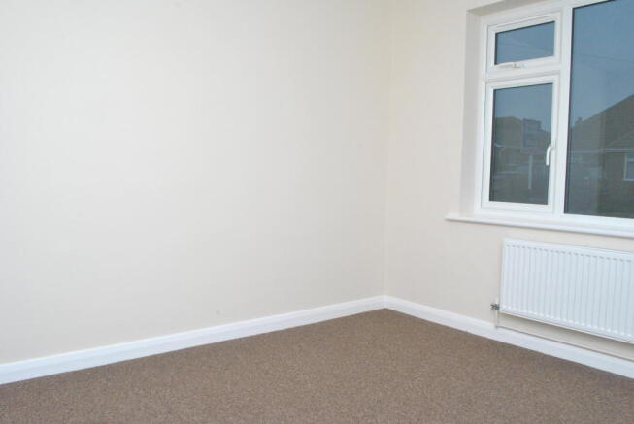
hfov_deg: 67.3
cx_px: 317
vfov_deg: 48.0
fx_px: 476
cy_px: 212
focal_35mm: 27
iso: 1600
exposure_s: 1/200
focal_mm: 18
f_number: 13
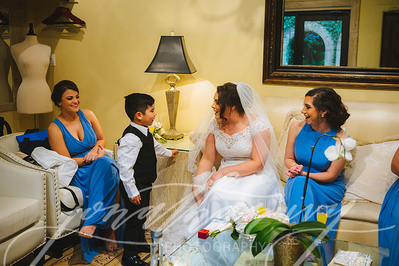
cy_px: 133
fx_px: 443
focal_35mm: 40
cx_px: 200
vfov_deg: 33.4
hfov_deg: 48.5
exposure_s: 1/250
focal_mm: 40
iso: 1000
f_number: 2.8
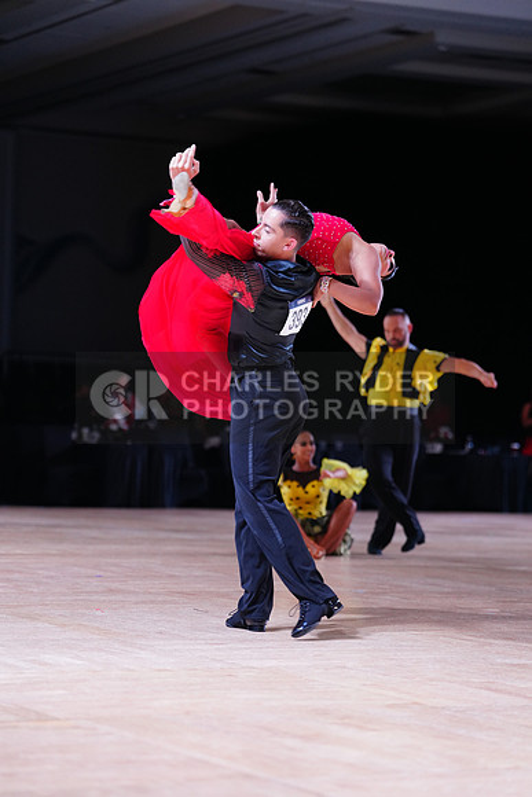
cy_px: 398
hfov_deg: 13.0
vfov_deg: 19.5
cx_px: 266
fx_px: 2326
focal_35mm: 105
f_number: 2.8
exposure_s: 1/500
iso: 1600
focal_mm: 105
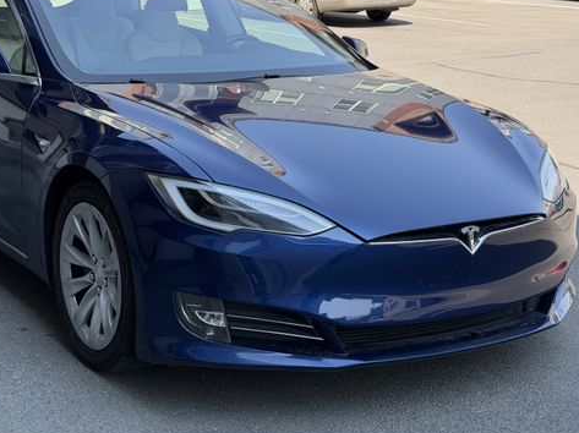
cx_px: 217
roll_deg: +1.4
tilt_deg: -10.8
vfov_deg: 22.5
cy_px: 157
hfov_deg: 29.7
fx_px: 1086
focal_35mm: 65
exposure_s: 1/1264
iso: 80
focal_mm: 6.76
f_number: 1.78
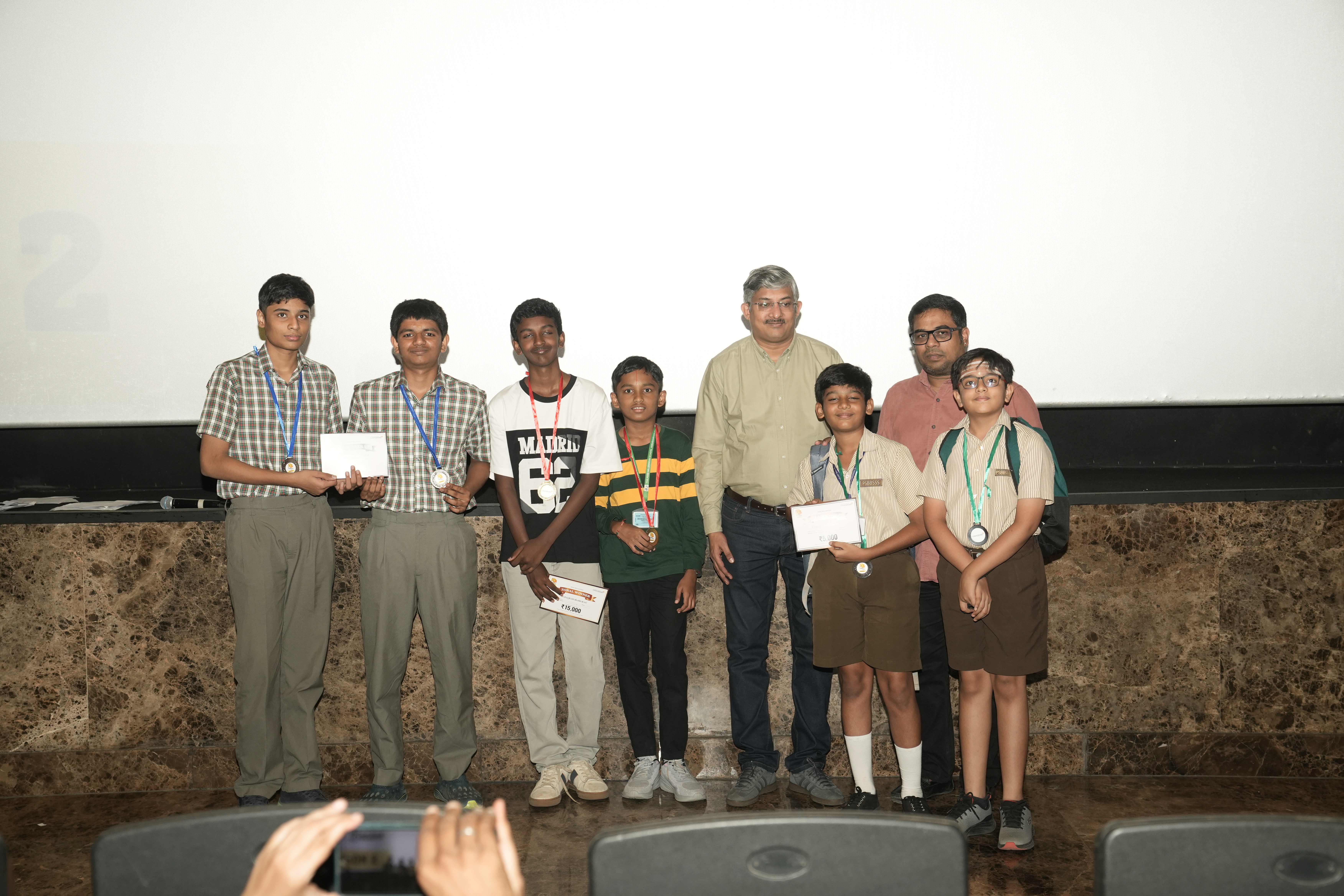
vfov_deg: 28.6
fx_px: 1755
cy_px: 448
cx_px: 672
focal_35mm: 47
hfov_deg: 41.9
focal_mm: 47
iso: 800
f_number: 4
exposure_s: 1/160
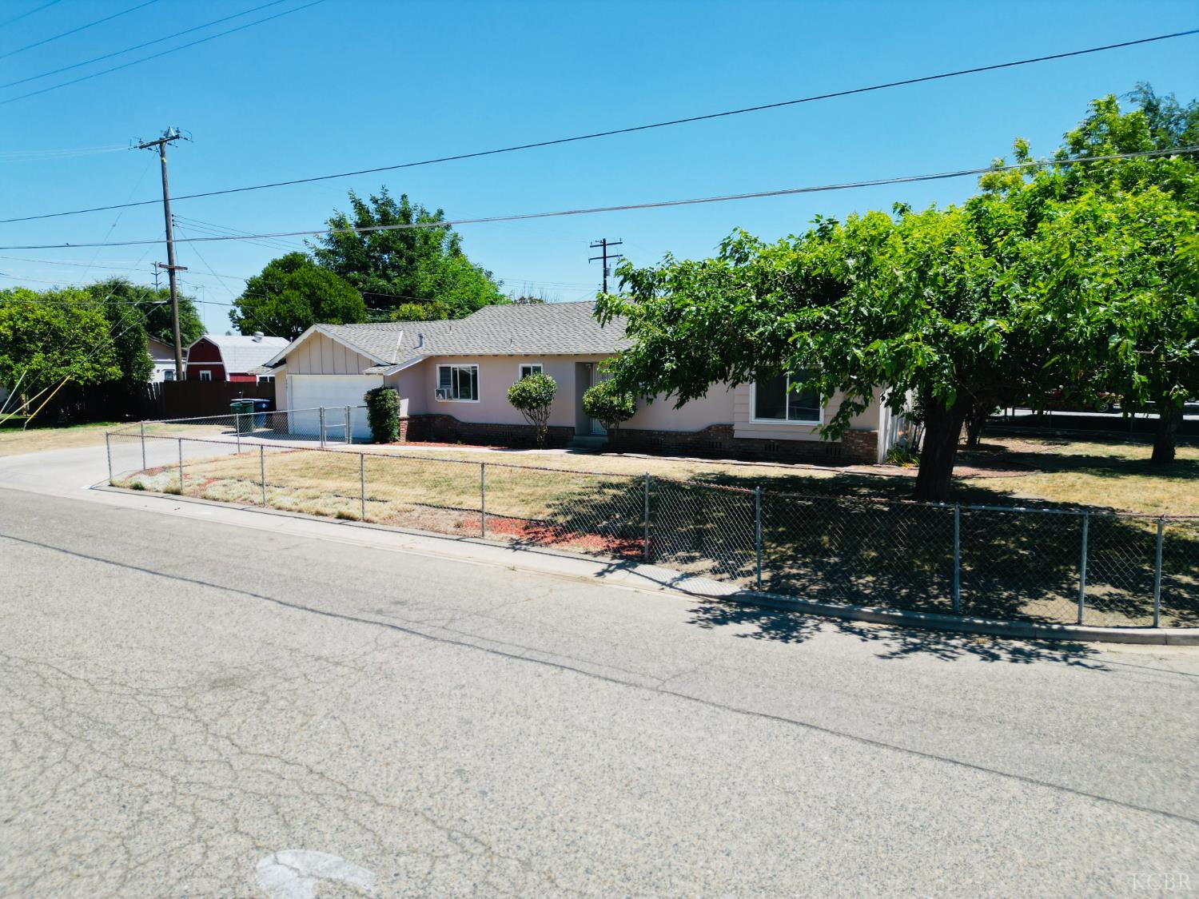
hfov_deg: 71.6
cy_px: 450
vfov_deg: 56.8
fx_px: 831
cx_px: 600
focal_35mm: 24
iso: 100
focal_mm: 6.72
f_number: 1.7
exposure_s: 1/2500
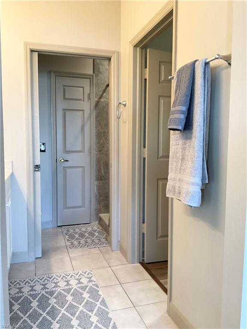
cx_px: 124
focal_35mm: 29
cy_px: 164
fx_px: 276
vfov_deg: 61.7
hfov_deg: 48.2
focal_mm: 3
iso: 125
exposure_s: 1/60
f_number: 1.8
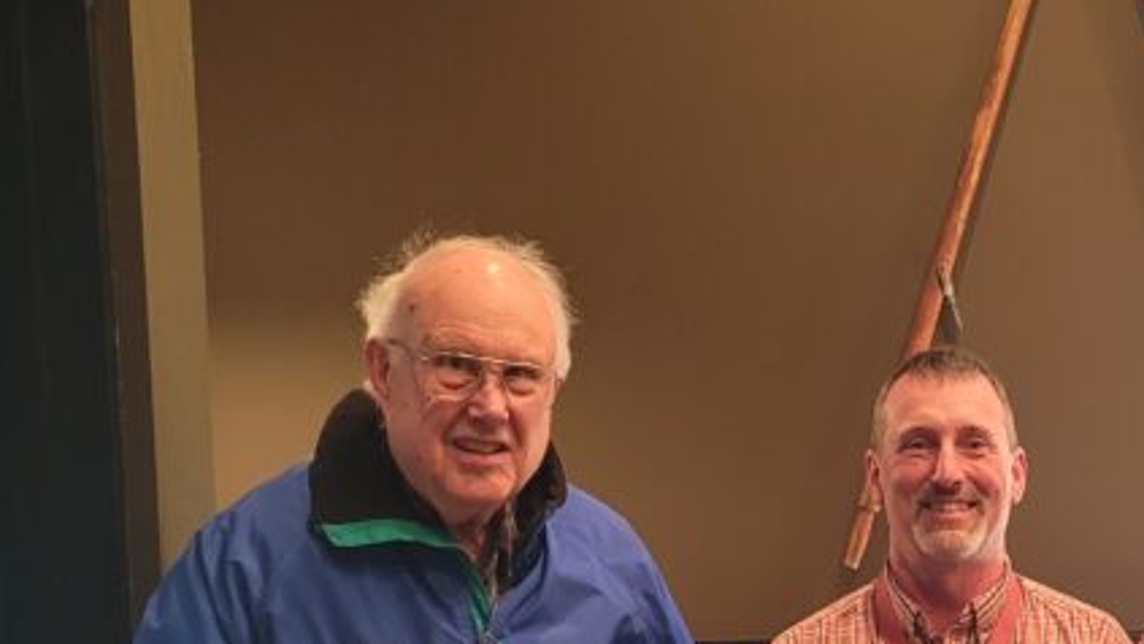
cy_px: 706
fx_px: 2002
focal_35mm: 66
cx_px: 1085
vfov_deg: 17.6
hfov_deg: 30.1
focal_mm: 7
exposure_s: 1/40
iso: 500
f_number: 1.8
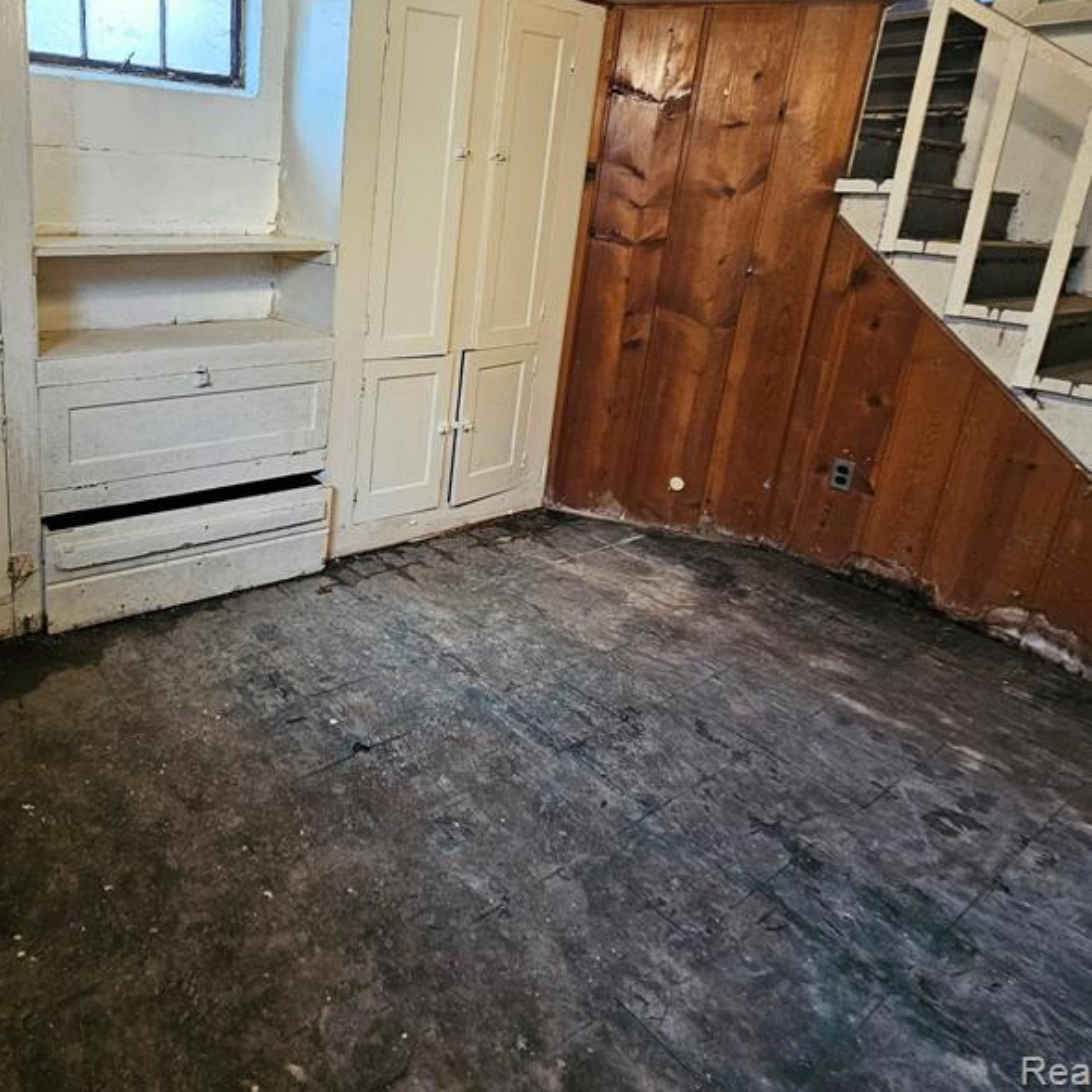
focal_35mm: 20
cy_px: 388
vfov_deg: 73.1
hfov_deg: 69.3
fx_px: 714
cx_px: 258
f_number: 2.2
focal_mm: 2.2
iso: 400
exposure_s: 1/30
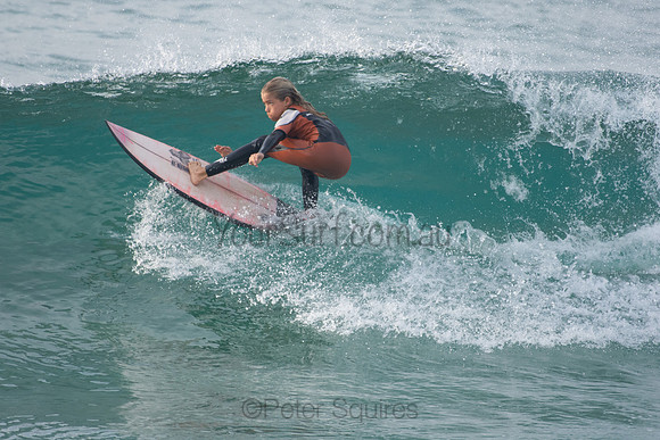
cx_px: 330
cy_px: 220
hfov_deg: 2.7
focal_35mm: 750
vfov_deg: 1.8
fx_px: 13753
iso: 900
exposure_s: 1/2000
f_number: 5.6
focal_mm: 500
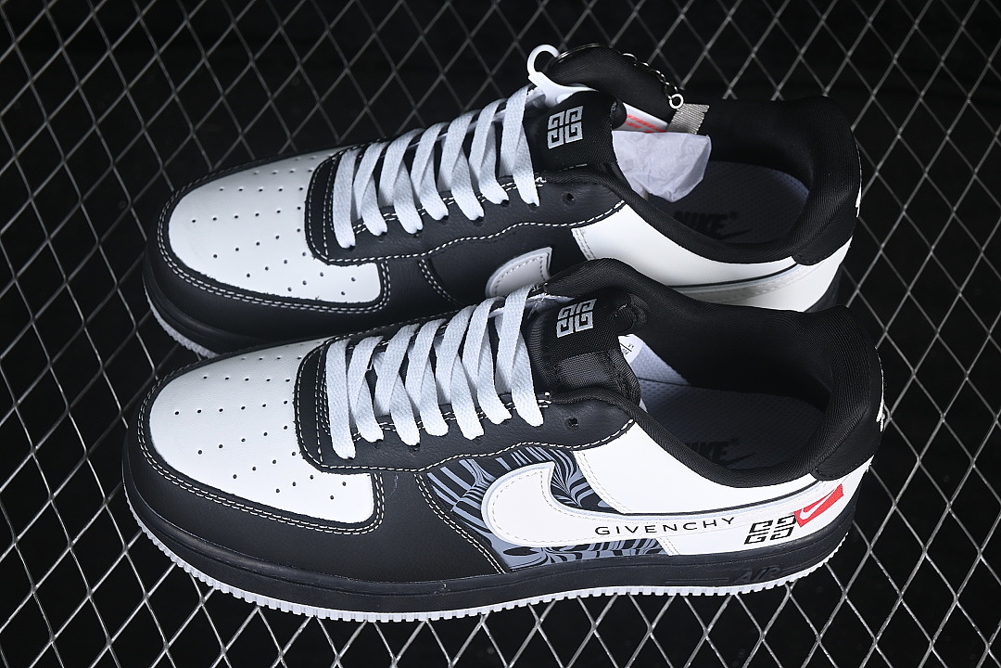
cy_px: 334
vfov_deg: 18.2
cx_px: 500
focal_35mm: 75
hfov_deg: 27.0
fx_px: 2085
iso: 160
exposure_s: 1/60
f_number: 6.3
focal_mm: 50
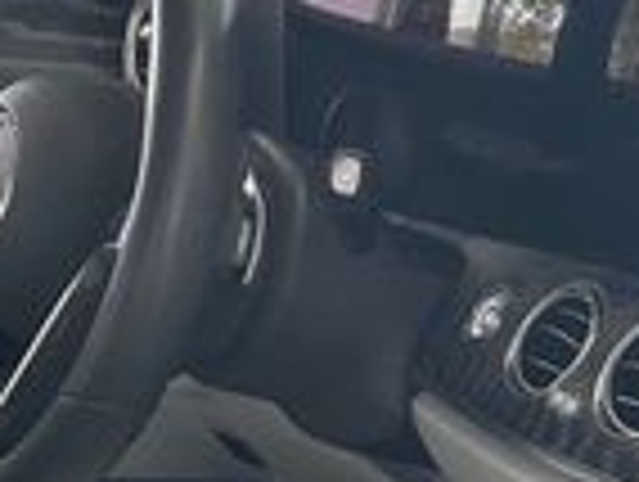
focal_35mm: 117
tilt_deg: -24.5
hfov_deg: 15.4
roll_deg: +0.8
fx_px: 2163
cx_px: 994
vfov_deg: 12.0
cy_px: 788
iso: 125
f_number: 1.6
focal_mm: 4.2
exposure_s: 1/120
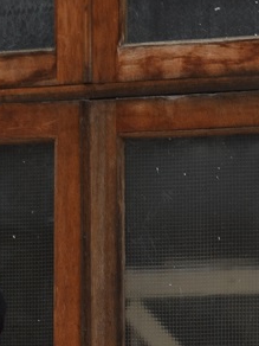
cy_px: 532
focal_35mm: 205
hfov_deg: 7.2
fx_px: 2045
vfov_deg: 9.4
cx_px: 139
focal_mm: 30
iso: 110
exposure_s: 1/125
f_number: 4.5
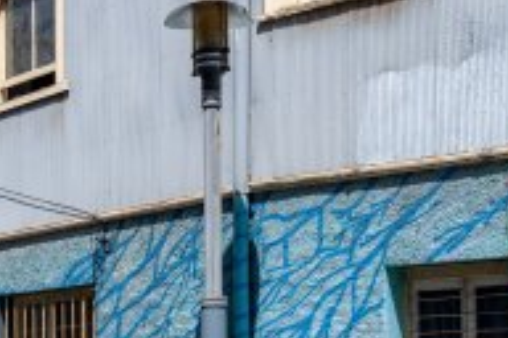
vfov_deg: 14.8
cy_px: 367
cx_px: -3
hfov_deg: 21.8
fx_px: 1270
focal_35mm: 90
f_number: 6.3
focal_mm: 36
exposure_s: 1/800
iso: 64
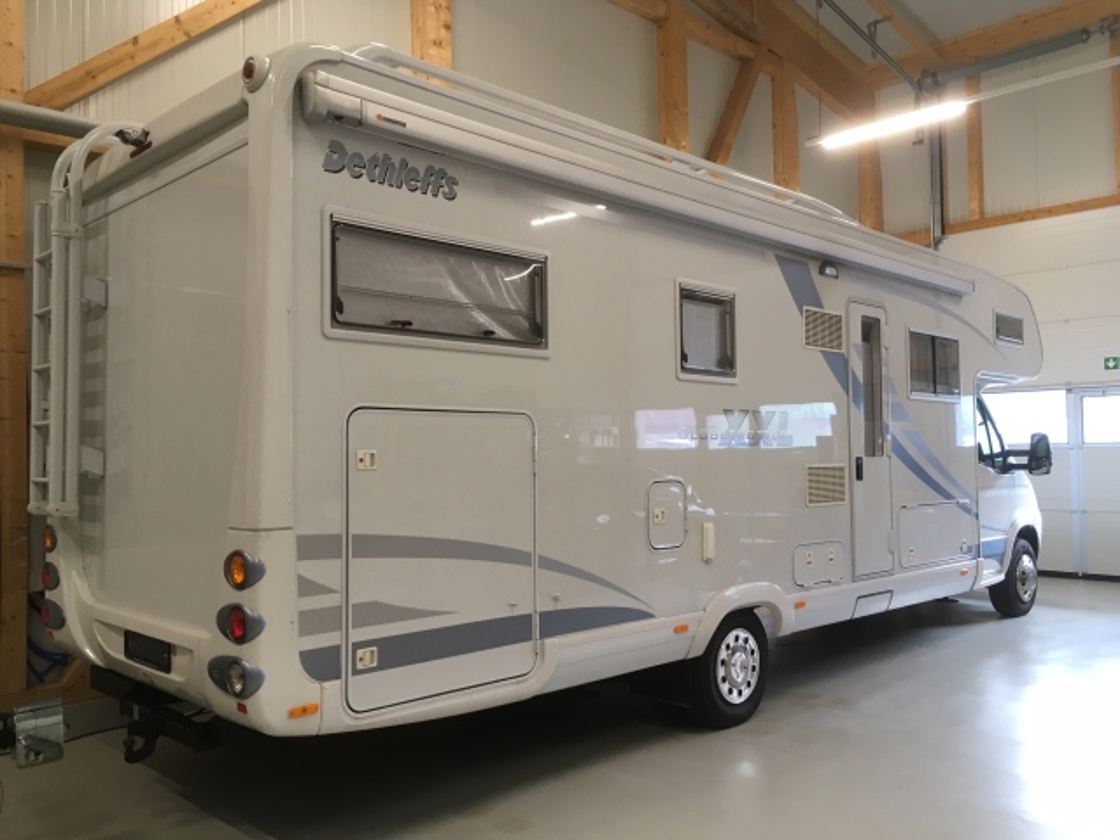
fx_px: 938
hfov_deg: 61.7
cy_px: 420
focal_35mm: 29
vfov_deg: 48.2
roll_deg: +1.7
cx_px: 560
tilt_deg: +0.8
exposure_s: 1/33
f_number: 2.2
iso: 80
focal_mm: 4.15
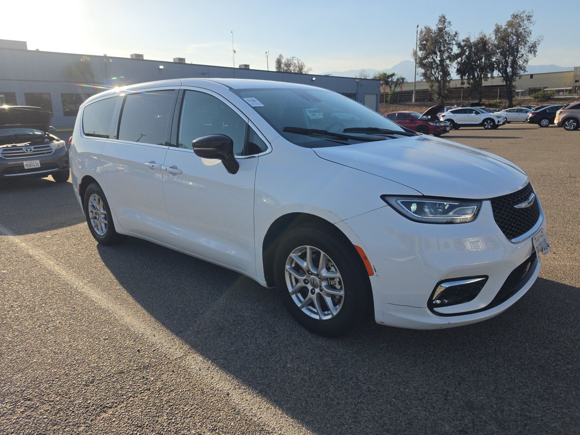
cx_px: 290
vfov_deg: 58.9
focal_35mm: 23
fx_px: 385
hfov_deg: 73.9
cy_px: 218
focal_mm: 6.5
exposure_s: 1/7330
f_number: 1.4
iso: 65
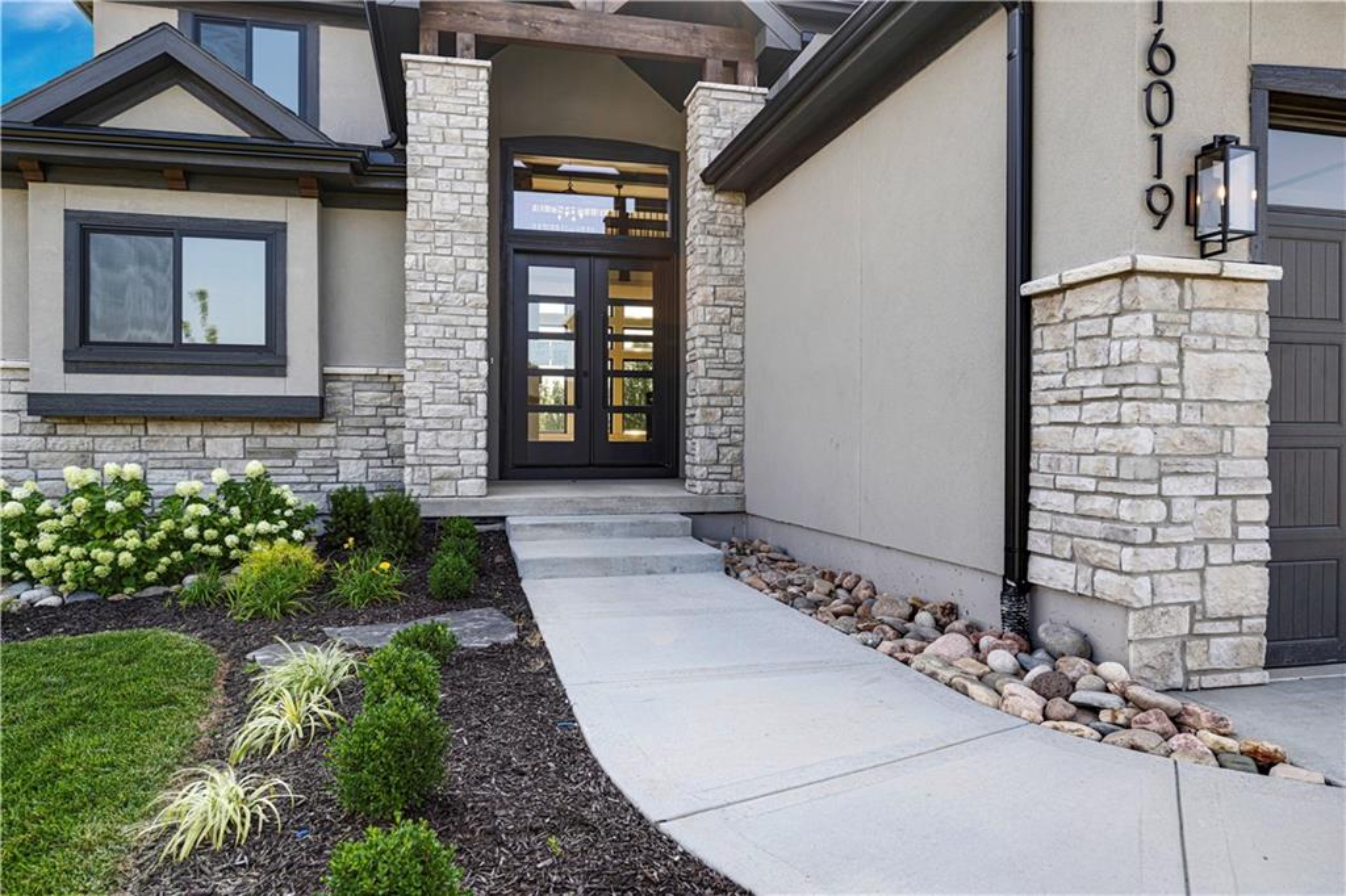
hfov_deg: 73.8
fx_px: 897
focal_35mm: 24
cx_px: 673
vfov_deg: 53.1
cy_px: 448
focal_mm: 24
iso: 100
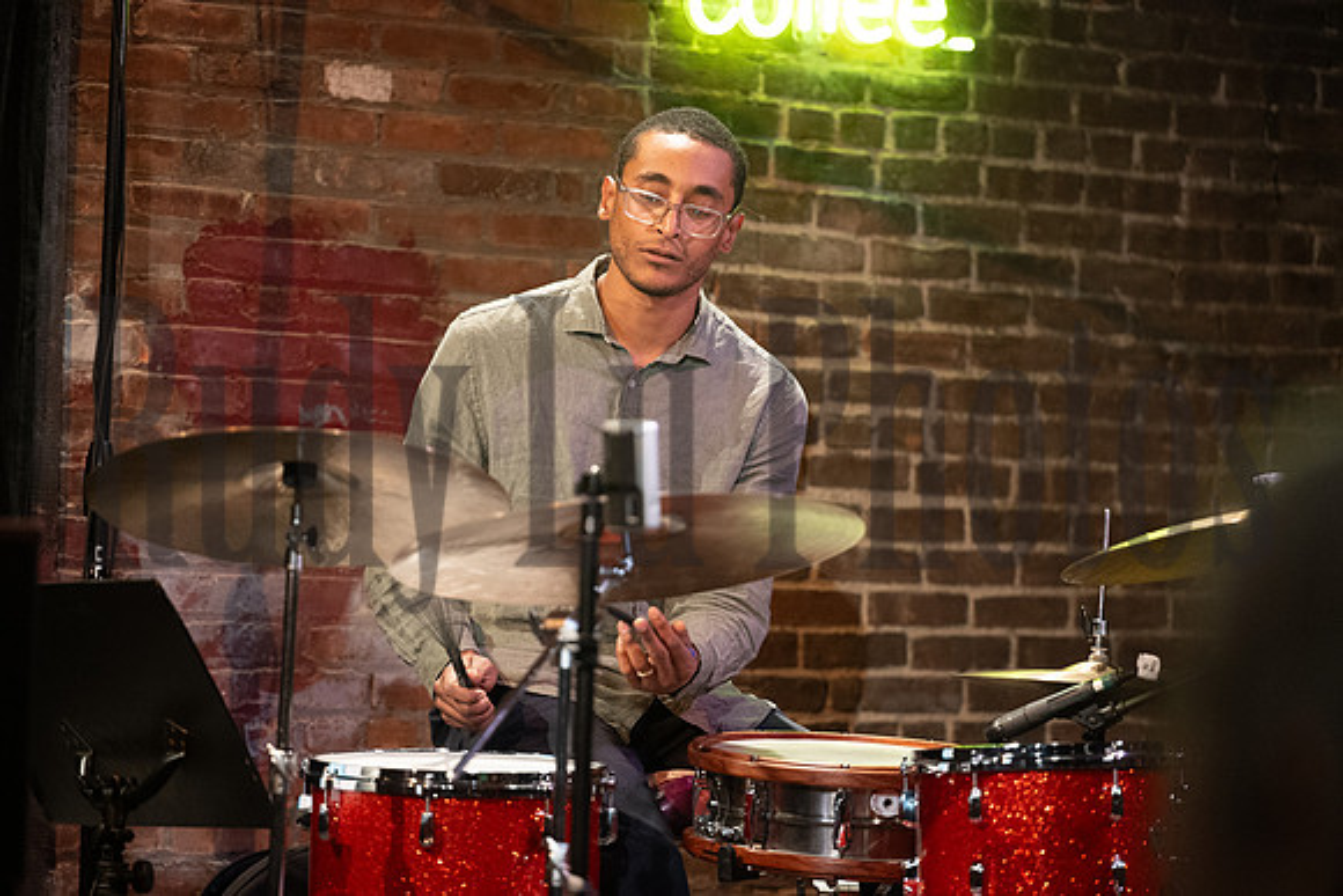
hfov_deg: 17.1
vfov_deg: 11.4
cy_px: 448
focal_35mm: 120
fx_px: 4478
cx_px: 672
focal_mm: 120
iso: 5000
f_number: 2.8
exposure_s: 1/400
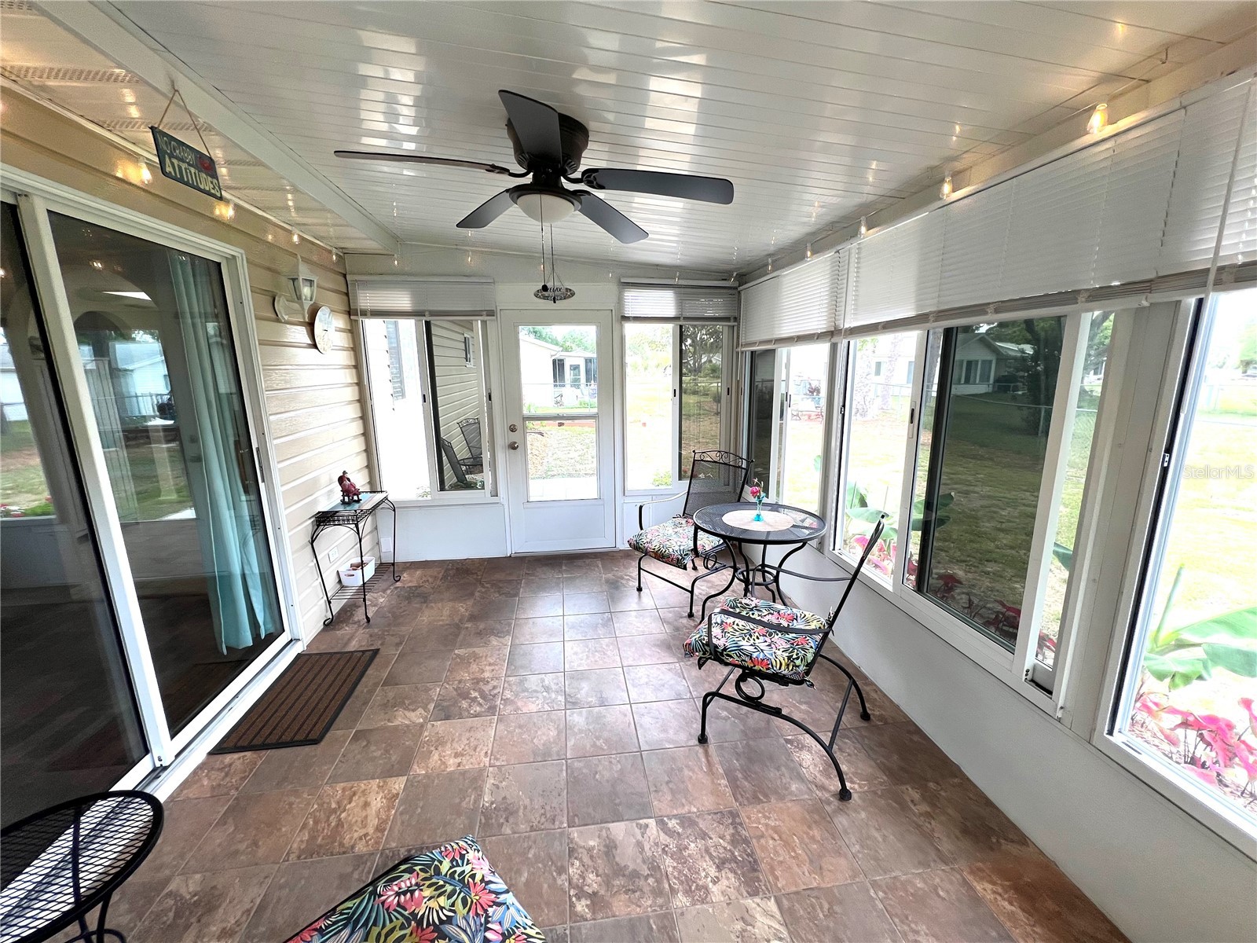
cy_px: 472
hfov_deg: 106.2
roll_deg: +0.6
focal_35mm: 13
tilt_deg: -12.4
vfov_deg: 89.9
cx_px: 628
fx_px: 472
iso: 50
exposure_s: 1/120
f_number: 1.8
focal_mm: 1.57
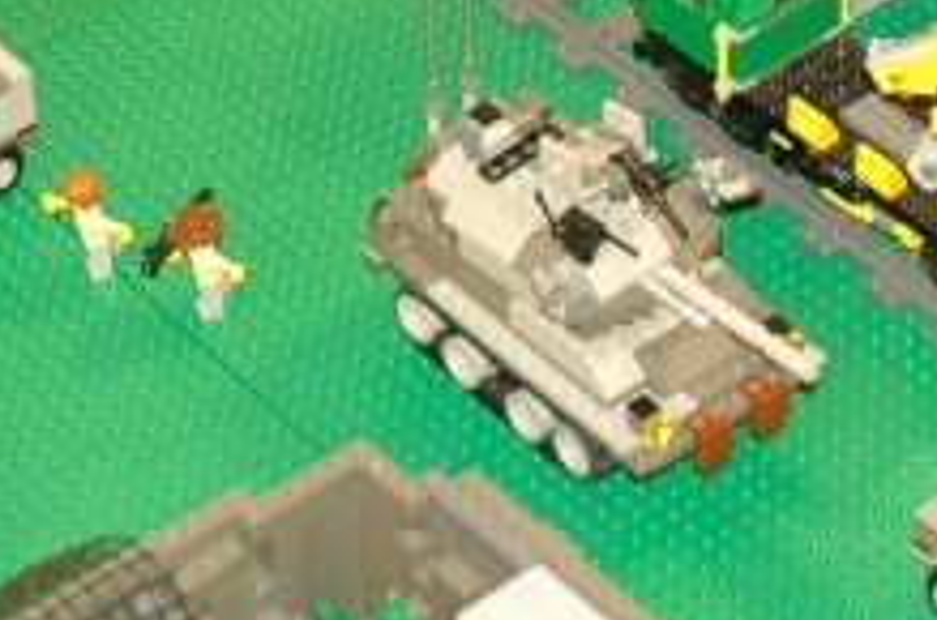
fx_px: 4411
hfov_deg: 12.1
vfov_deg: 8.0
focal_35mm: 170
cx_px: 531
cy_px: 24
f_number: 4
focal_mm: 31
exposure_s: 1/60
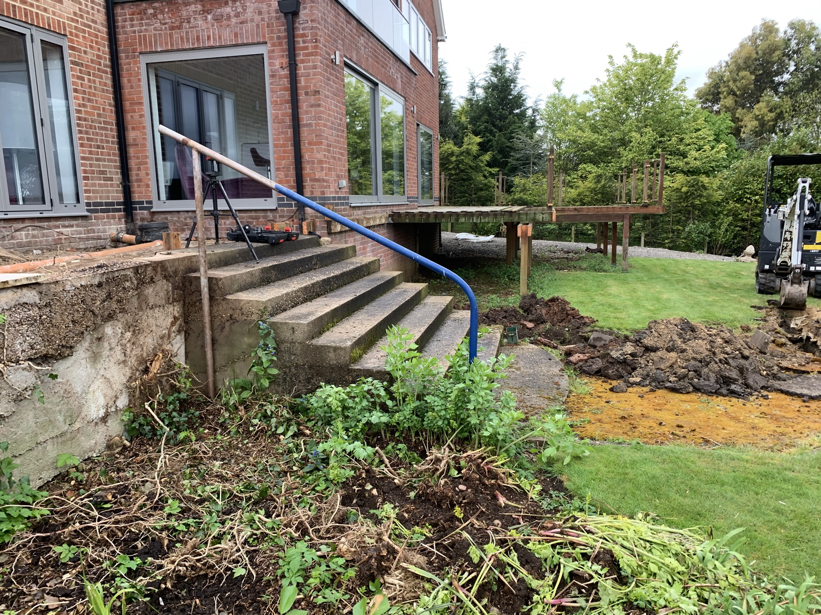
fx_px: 617
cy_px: 308
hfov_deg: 67.3
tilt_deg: -7.5
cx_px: 410
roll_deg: +2.0
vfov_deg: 53.1
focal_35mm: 26
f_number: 1.8
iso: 32
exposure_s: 1/122
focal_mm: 4.25
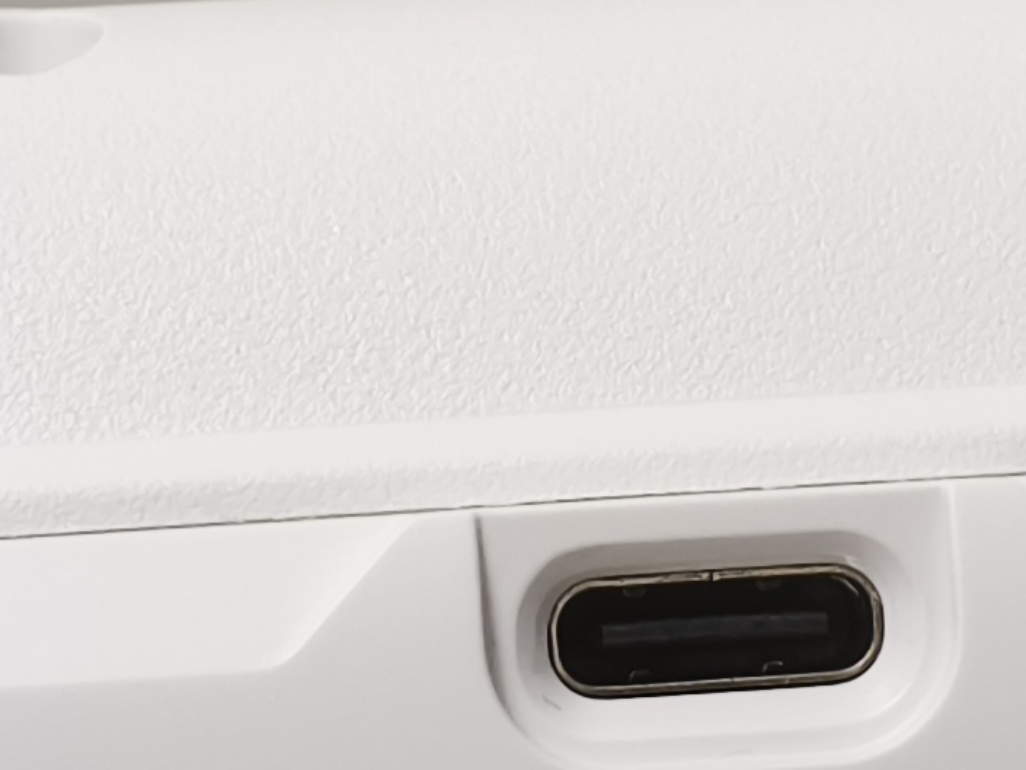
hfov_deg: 11.6
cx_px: 719
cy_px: 342
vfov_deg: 8.7
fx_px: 5040
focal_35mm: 170
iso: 464
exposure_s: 1/100
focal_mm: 4.84
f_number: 1.79
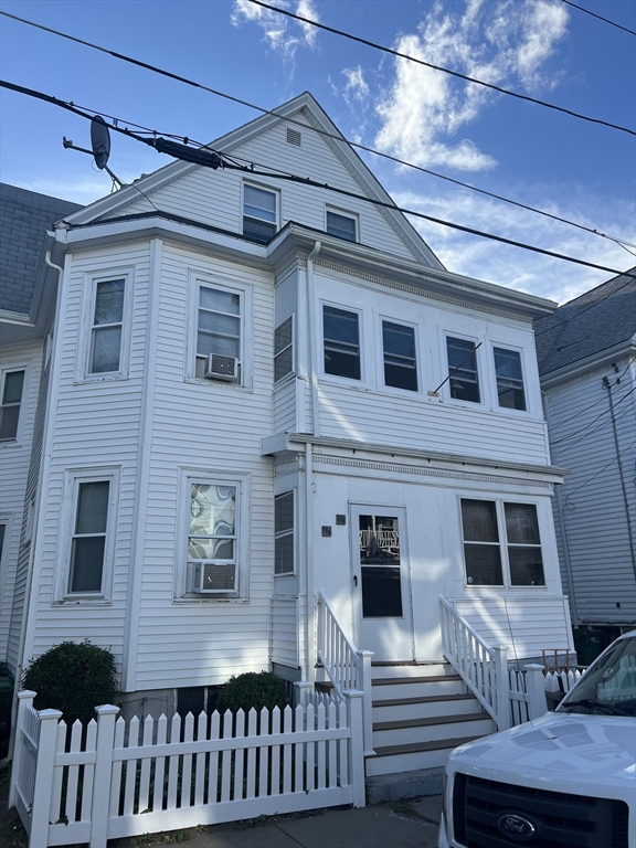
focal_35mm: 26
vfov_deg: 67.3
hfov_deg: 53.1
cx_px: 318
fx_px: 637
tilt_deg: +17.1
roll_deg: +0.3
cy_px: 424
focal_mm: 5.7
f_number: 1.5
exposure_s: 1/2632
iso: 50
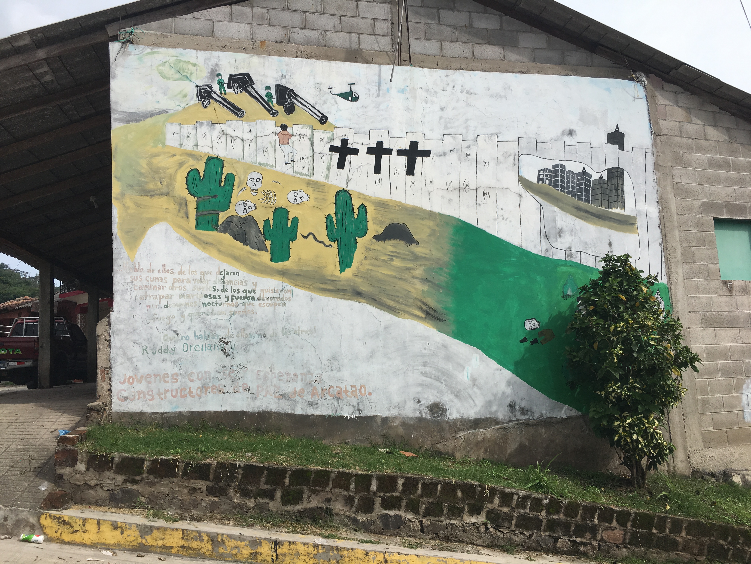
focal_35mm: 29
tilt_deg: +9.3
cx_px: 376
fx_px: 629
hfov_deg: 61.7
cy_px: 282
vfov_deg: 48.2
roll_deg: +3.4
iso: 25
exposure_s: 1/1508
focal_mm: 4.15
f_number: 2.2
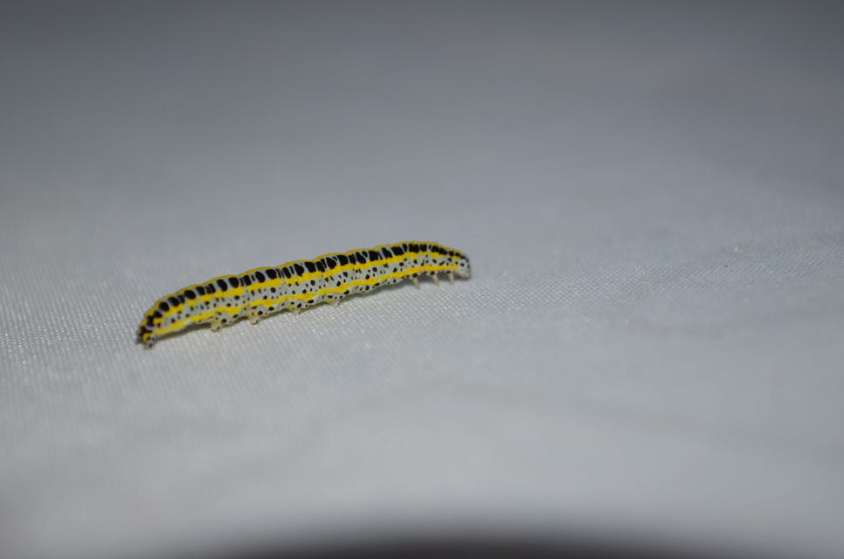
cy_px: 280
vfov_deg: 16.5
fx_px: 1930
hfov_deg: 24.7
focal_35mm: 82
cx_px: 422
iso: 450
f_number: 5.6
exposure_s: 1/60
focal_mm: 55
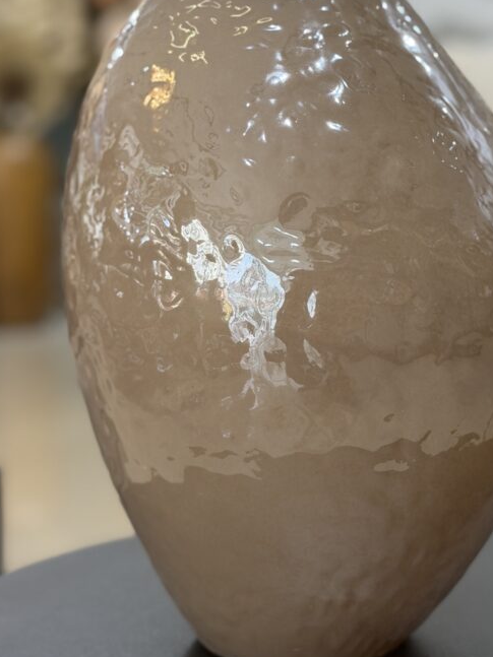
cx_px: 303
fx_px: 1444
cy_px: 264
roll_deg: +0.8
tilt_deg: -5.4
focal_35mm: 76
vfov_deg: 25.6
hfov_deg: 19.4
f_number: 1.78
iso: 100
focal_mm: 6.76
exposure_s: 1/60
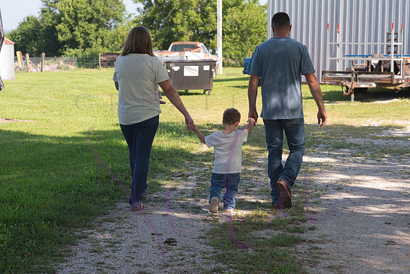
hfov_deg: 23.9
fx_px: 968
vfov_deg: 16.1
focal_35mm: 85
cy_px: 137
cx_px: 205
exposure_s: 1/320
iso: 400
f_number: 8
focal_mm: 85
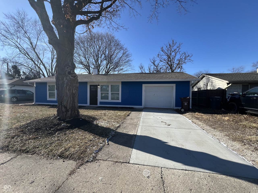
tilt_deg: -1.6
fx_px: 97
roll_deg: -0.1
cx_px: 129
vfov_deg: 89.9
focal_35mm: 13
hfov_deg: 106.2
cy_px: 96
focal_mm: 1.57
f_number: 1.8
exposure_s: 1/1033
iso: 32
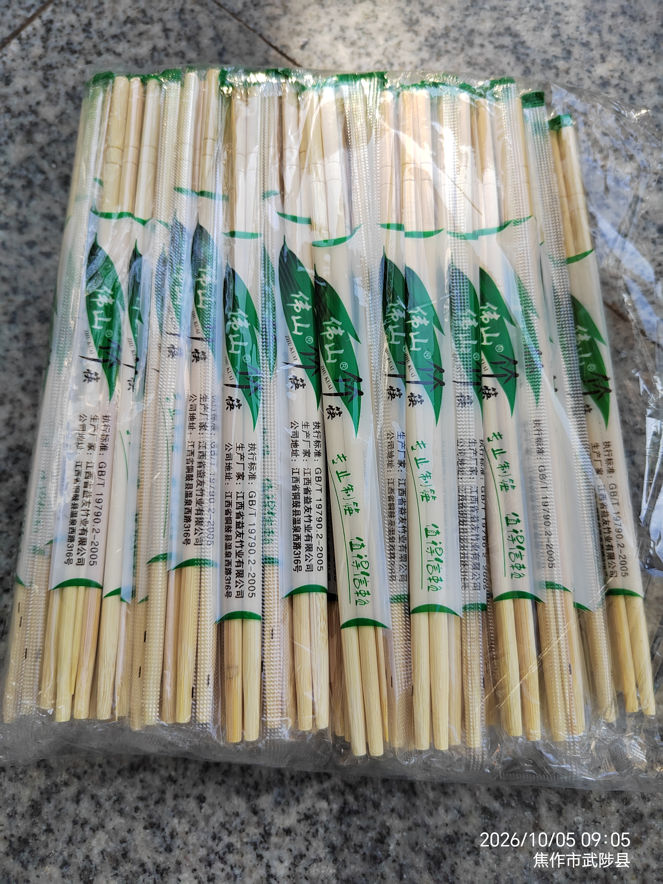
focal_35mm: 23
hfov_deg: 58.9
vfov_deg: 73.9
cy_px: 442
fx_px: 587
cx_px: 332
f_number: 1.9
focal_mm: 5.52
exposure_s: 1/661
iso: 459
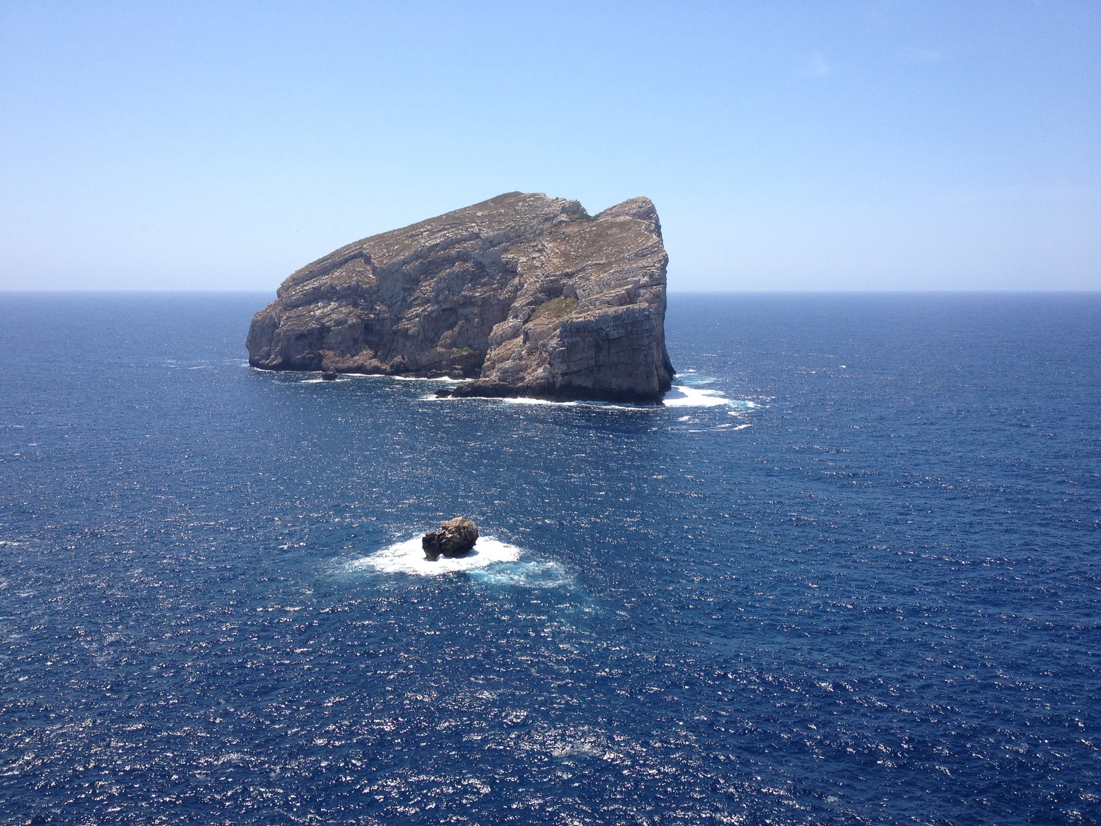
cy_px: 413
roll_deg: +0.3
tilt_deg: -10.1
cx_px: 550
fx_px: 1113
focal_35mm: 35
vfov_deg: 40.7
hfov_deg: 52.6
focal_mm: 4.28
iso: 50
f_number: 2.4
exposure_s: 1/1727
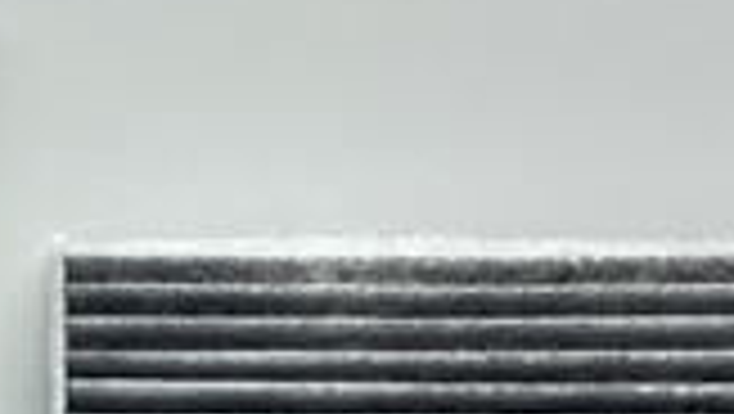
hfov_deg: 23.4
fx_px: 1695
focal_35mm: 87
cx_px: -9
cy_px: 596
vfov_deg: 13.3
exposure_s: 1/381
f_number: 1.8
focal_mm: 4.25
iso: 32
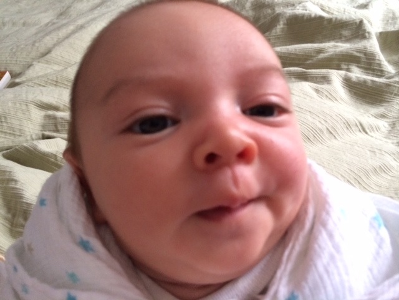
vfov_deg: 46.8
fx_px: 346
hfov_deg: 60.0
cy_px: 150
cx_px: 200
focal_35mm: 30
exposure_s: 1/30
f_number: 2.2
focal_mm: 4.12
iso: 250
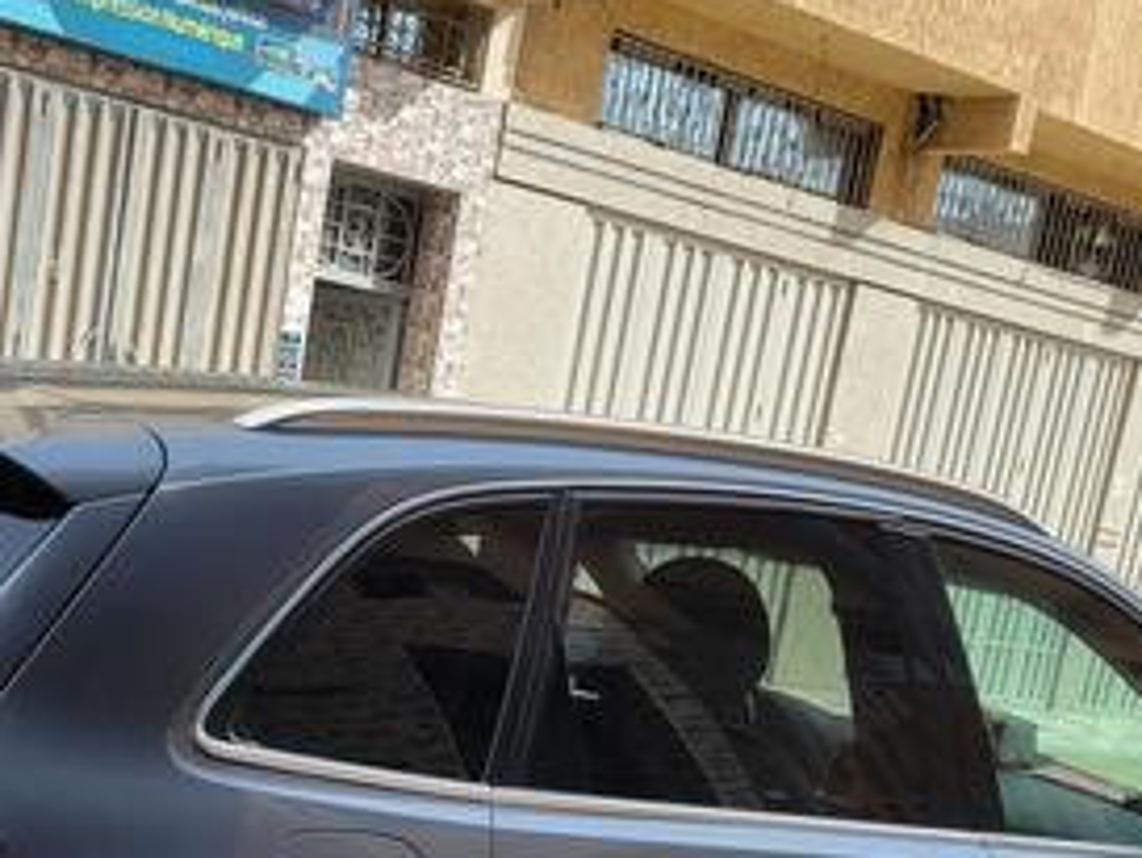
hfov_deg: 30.9
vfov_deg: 22.3
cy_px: 944
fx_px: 2046
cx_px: 360
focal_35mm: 62
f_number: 1.8
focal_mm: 5.4
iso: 40
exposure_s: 1/599
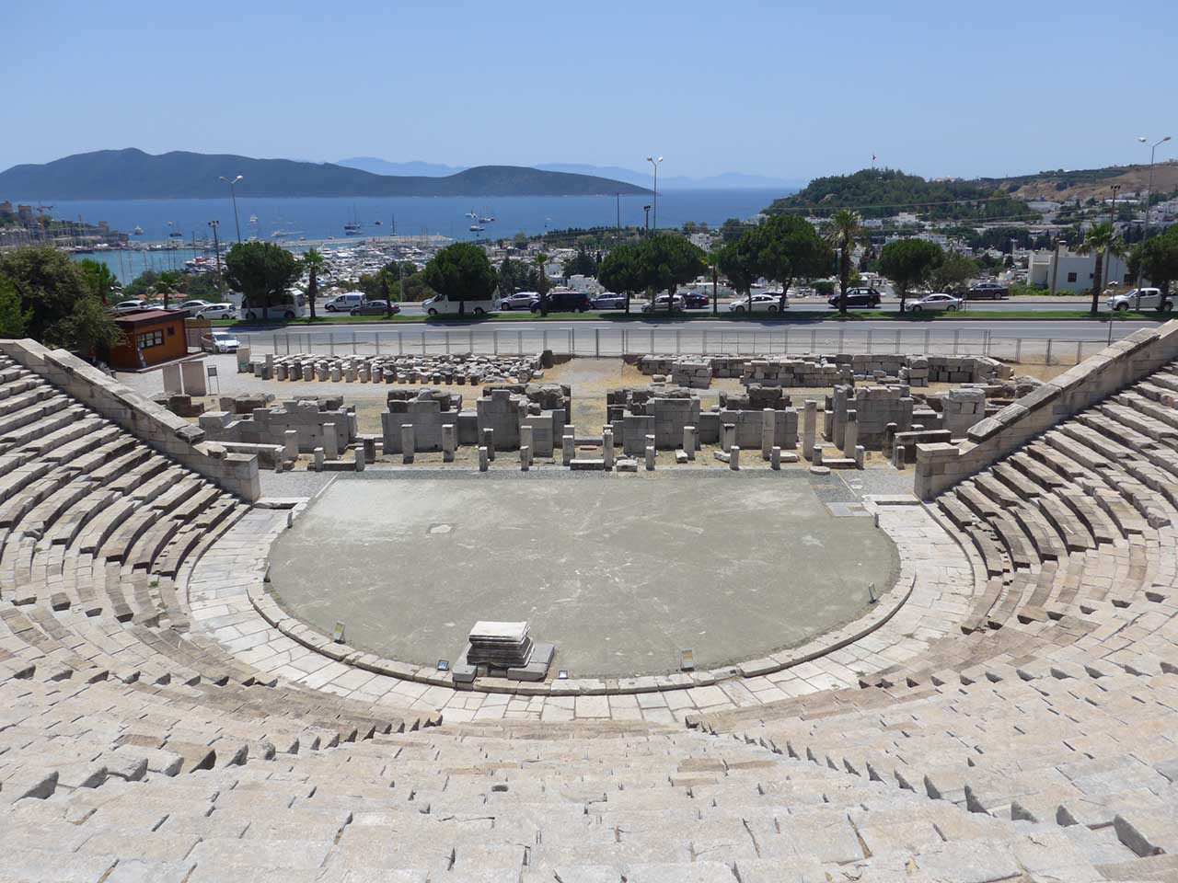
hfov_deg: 61.7
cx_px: 589
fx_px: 987
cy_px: 442
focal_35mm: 29
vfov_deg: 48.2
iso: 80
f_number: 3.2
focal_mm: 6
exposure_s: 1/2000
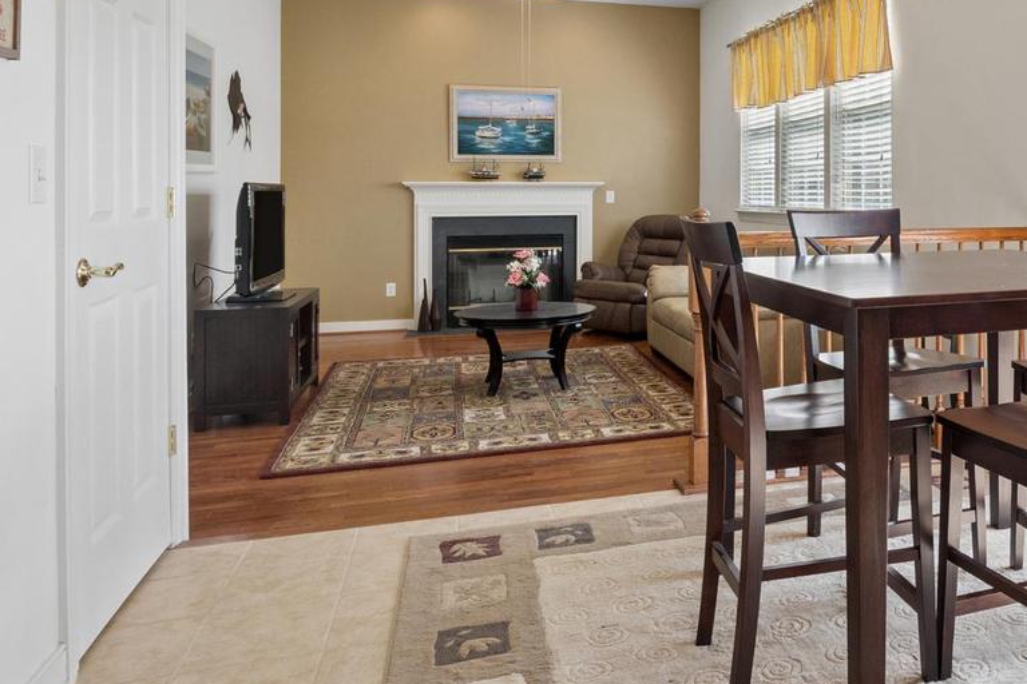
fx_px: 883
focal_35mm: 31
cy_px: 202
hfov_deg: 56.6
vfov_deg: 41.6
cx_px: 802
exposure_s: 1/100
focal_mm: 11
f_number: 8
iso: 400
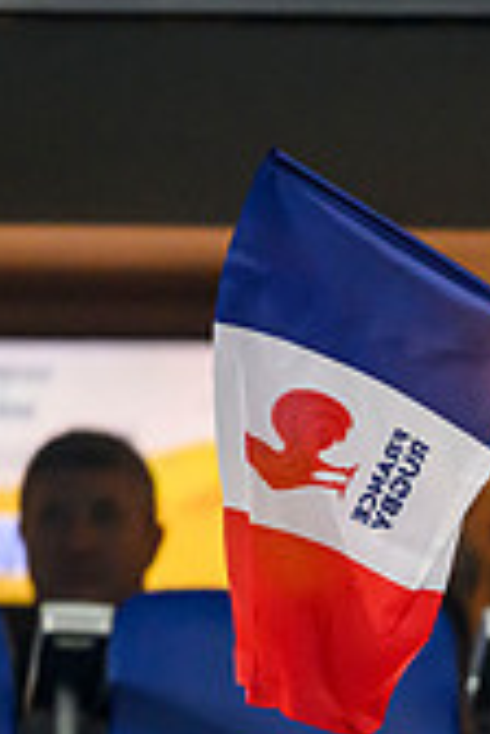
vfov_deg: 1.1
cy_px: 815
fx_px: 39381
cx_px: 1190
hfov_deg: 0.7
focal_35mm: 1929
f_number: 4
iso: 5000
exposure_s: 1/500
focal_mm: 560
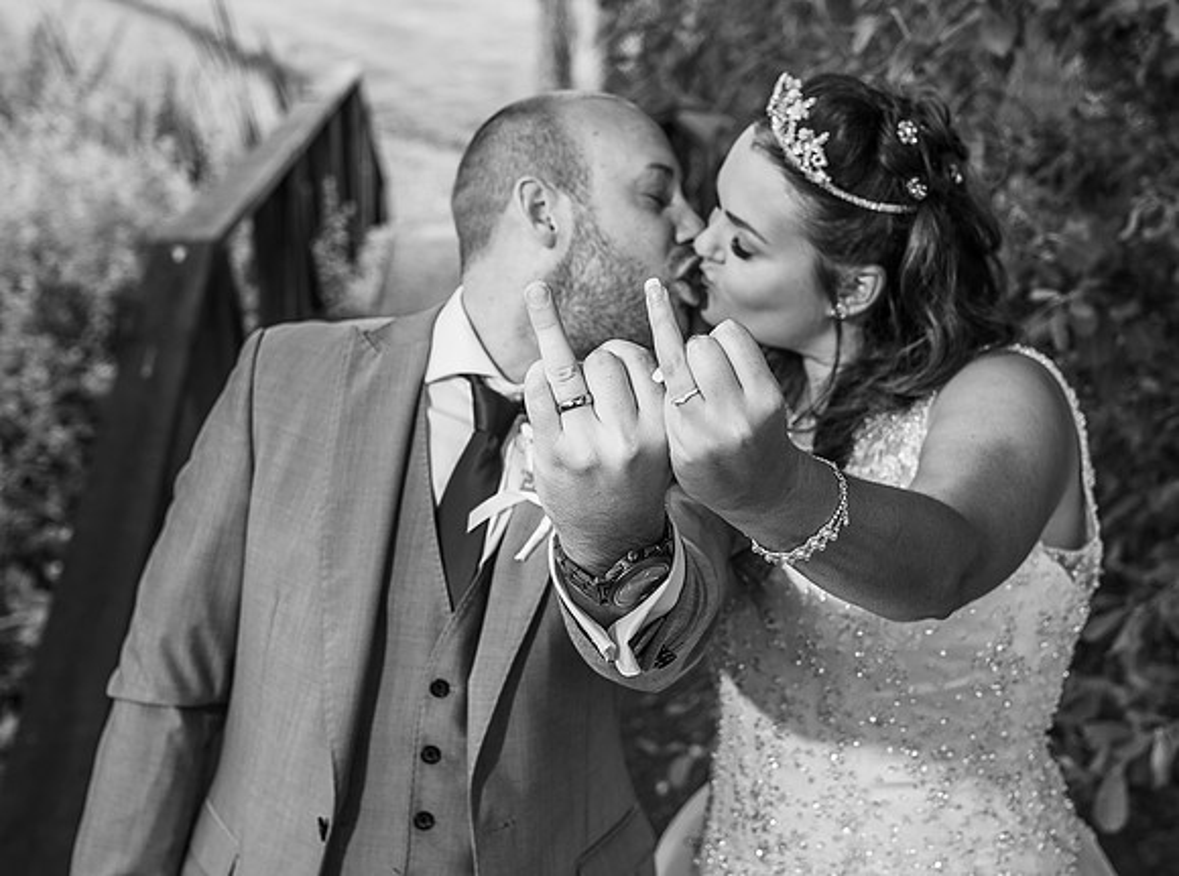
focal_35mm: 57
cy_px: 409
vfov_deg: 25.3
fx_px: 1951
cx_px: 686
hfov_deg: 33.6
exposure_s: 1/160
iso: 100
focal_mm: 35
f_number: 3.5
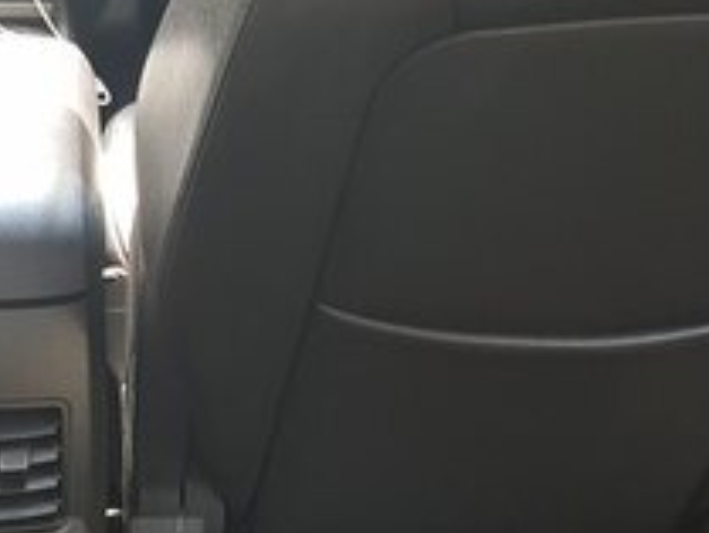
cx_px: -142
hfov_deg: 22.0
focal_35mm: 82
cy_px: 569
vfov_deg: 17.5
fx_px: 1680
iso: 64
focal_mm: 4.2
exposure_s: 1/50
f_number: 1.7
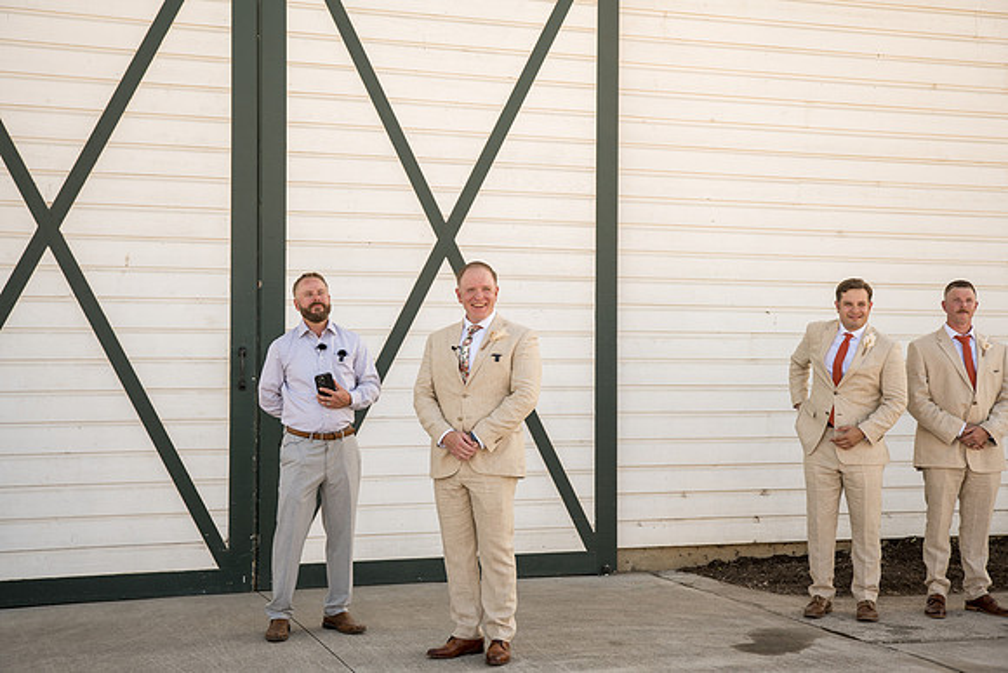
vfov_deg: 26.0
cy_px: 336
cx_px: 504
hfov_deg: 38.2
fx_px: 1456
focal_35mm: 52
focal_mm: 52
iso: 100
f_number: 3.2
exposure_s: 1/500
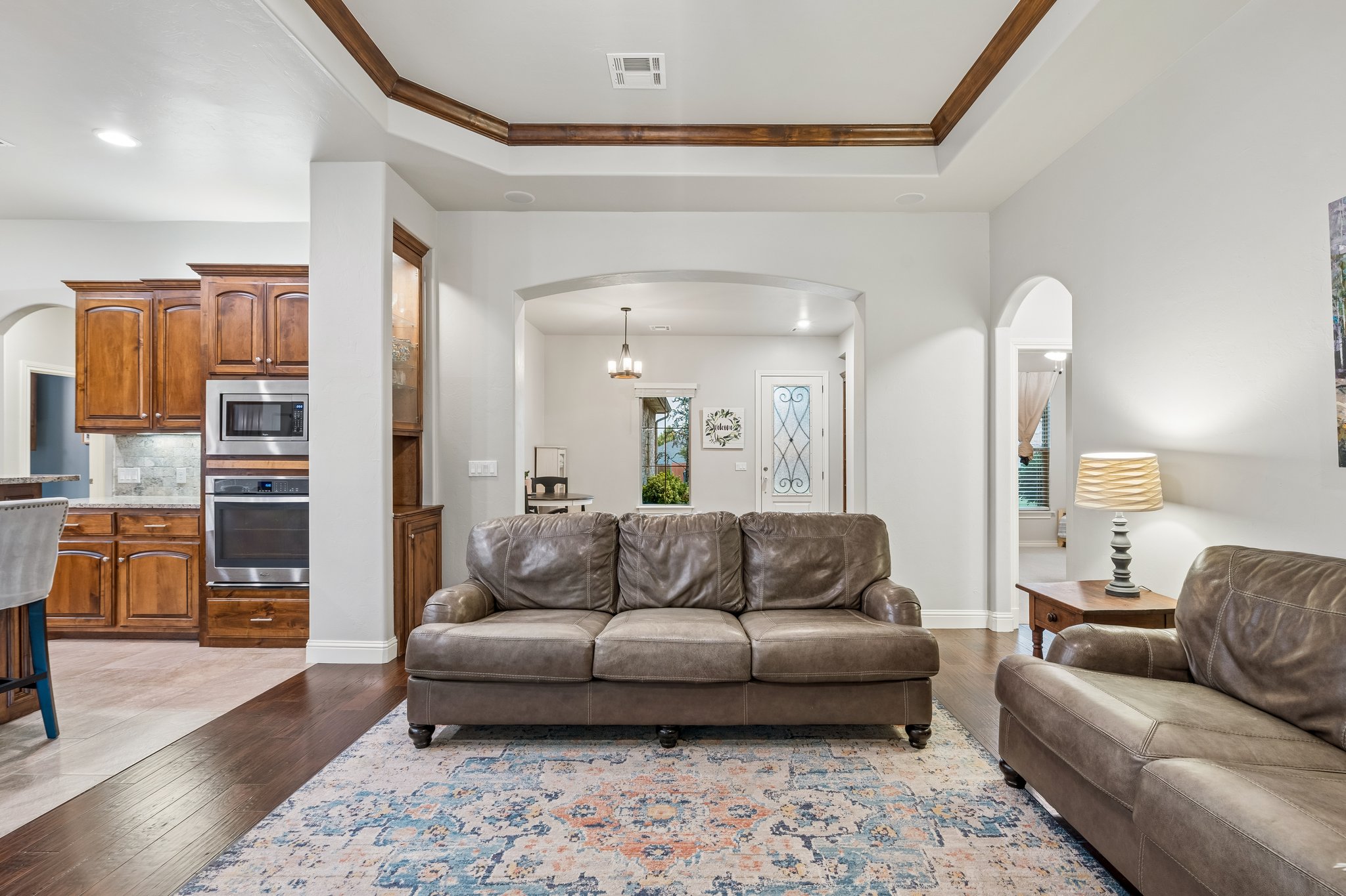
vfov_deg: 73.7
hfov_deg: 96.7
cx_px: 673
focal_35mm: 16
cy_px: 448
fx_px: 598
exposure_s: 1/3.33
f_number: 8
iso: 200
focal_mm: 16
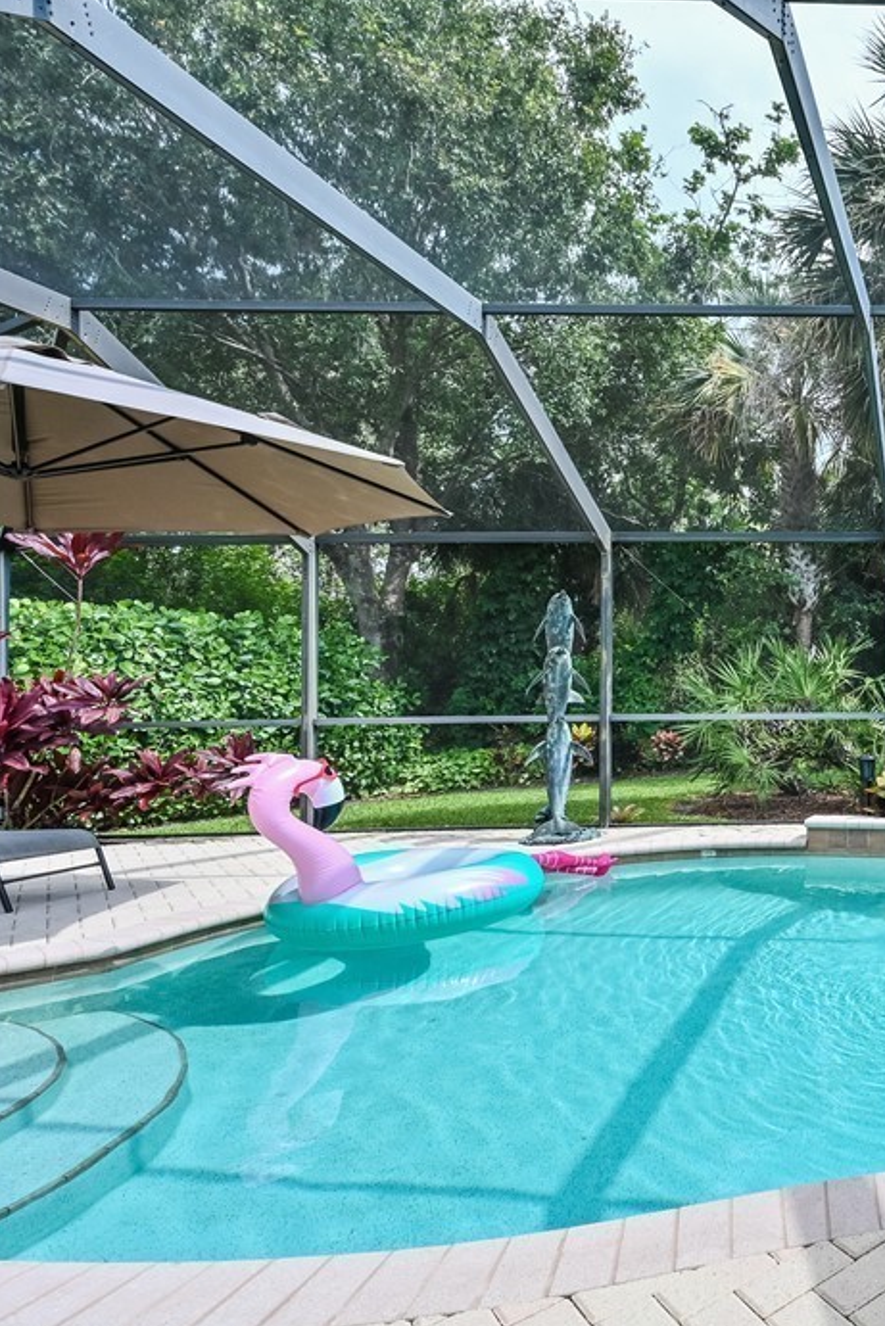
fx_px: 811
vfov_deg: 78.5
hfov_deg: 41.9
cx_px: 1024
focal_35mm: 22
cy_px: 684
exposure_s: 1/100
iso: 125
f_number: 11
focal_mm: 14
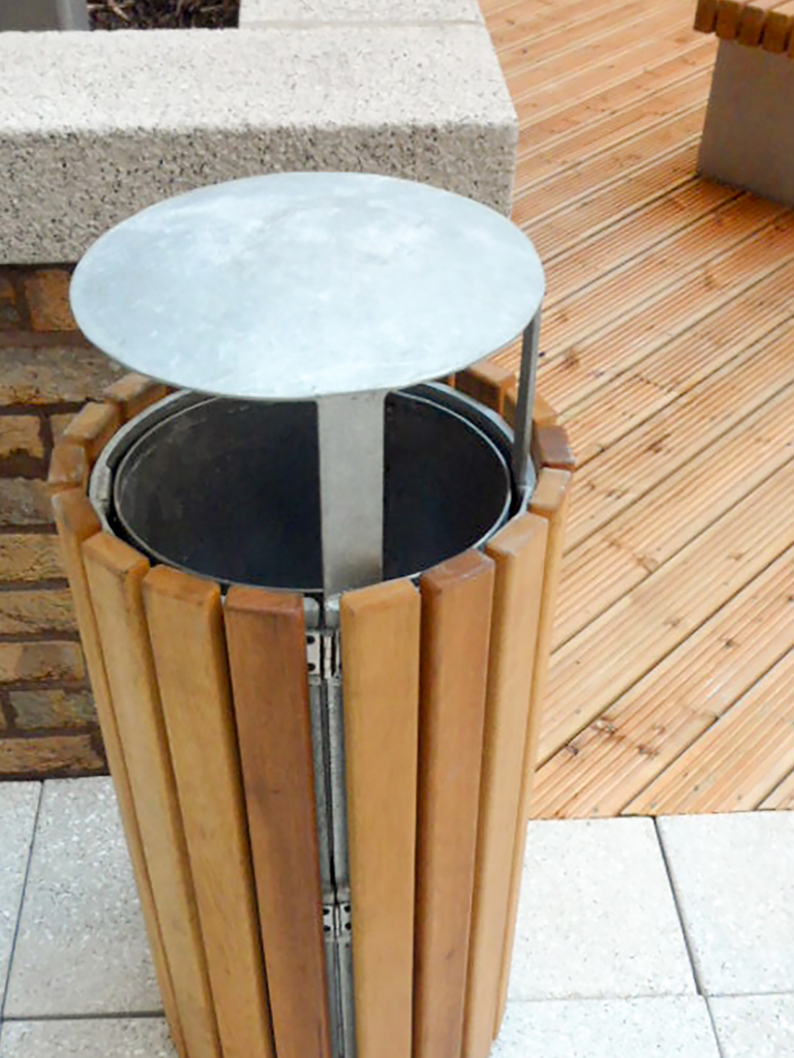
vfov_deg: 53.7
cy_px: 621
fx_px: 1040
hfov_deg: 41.5
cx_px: 304
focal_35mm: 34
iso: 200
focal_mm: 4.9
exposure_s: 1/30
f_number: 3.5
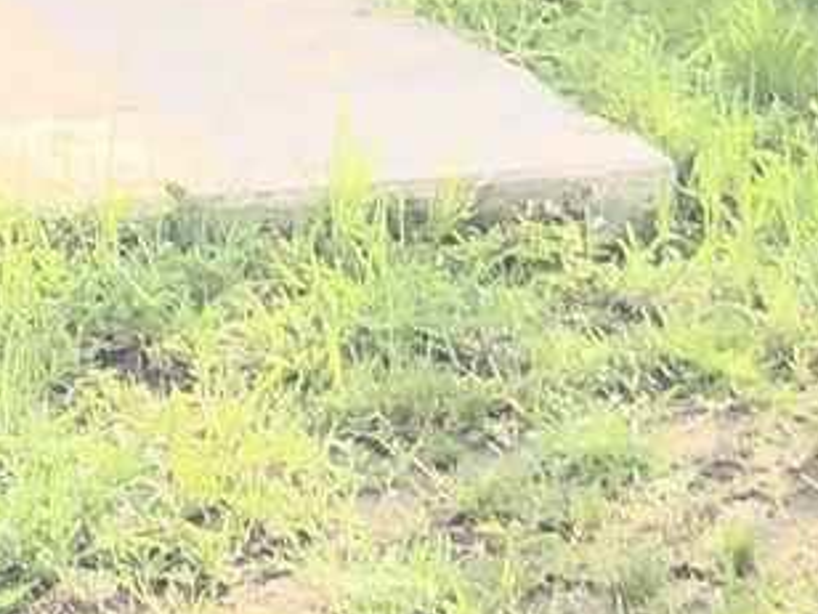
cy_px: -587
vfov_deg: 7.7
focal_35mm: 186
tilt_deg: -4.9
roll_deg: +0.7
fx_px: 4395
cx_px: 414
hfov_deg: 10.6
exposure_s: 1/558
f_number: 1.8
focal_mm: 3.99
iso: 20
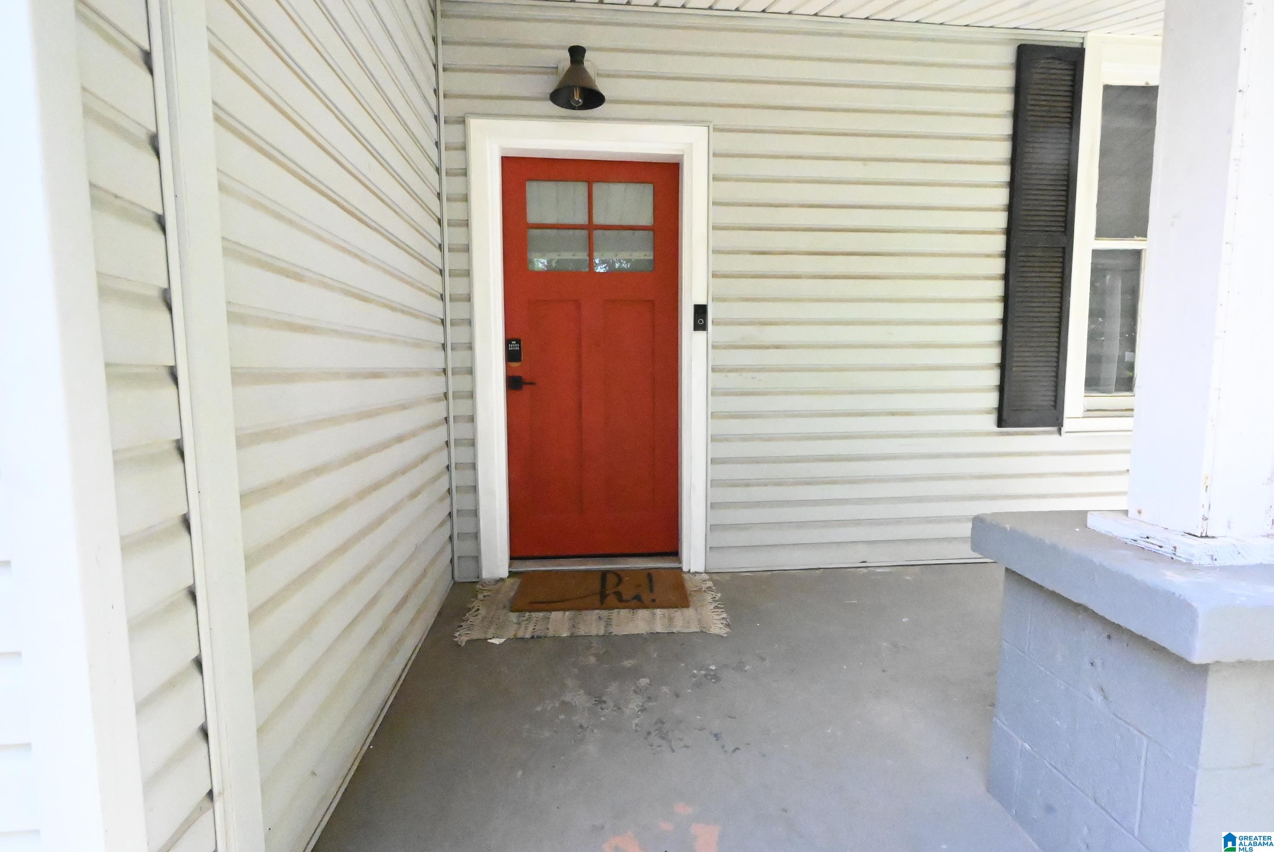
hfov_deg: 90.0
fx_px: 637
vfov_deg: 67.5
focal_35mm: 18
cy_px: 426
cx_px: 637
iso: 25600
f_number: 14
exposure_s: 1/800
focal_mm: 12
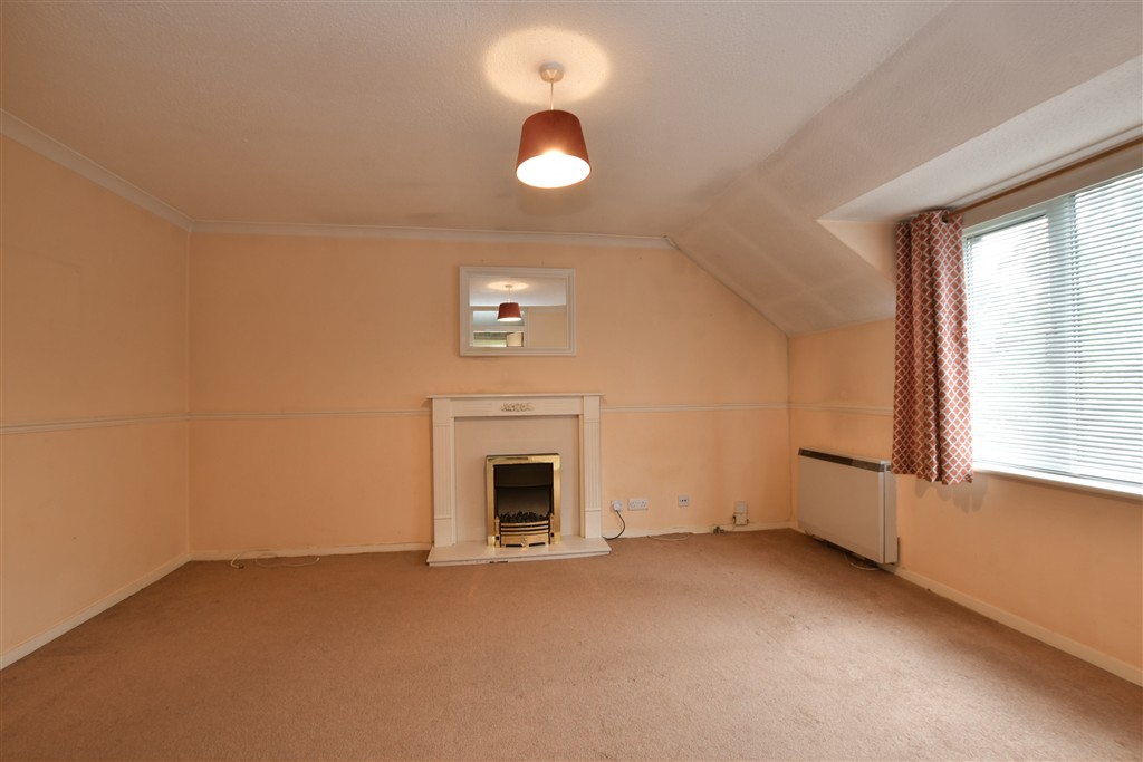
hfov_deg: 100.4
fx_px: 476
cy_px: 381
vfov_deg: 77.3
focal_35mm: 15
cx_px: 572
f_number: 8
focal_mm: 10
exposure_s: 1/1.6
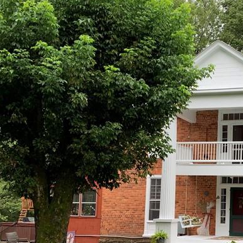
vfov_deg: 27.8
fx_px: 484
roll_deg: -2.0
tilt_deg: +7.9
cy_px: 179
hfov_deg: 27.1
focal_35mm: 61
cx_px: 221
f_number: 1.8
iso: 25
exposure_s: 1/122
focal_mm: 4.25
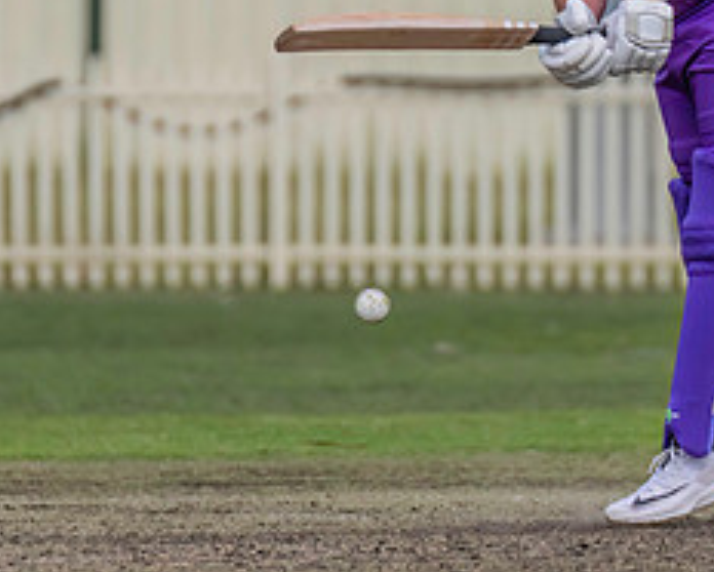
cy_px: 94
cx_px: 542
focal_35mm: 1481
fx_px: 31322
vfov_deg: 1.0
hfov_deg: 1.3
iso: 800
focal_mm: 500
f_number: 6.3
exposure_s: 1/2500
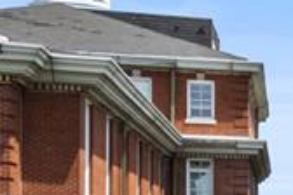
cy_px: 239
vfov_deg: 10.1
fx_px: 1091
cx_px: 807
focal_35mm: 134
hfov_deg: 11.3
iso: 110
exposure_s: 1/2500
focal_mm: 8.38
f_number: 2.8
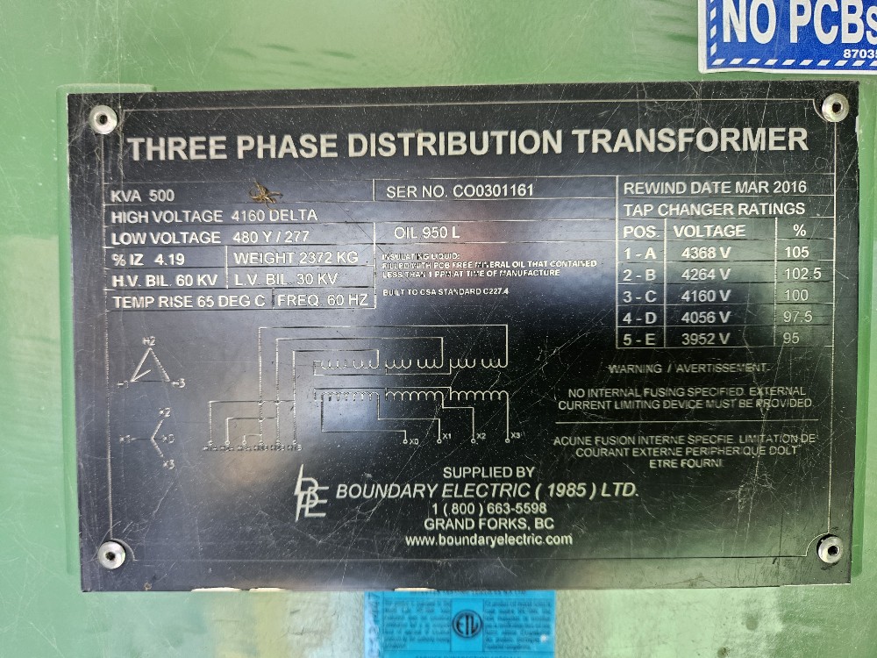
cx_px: 438
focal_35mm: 23
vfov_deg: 58.9
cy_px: 329
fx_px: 583
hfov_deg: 73.9
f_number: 1.8
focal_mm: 5.4
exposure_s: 1/120
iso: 160
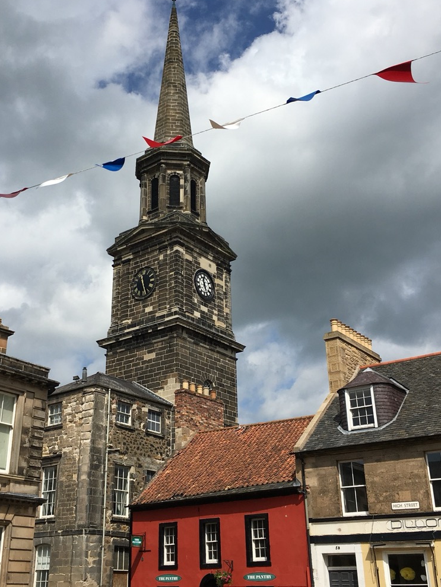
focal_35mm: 41
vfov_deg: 45.8
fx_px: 696
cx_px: 175
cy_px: 283
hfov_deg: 35.0
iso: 25
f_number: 2.2
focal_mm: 4.15
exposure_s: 1/2747
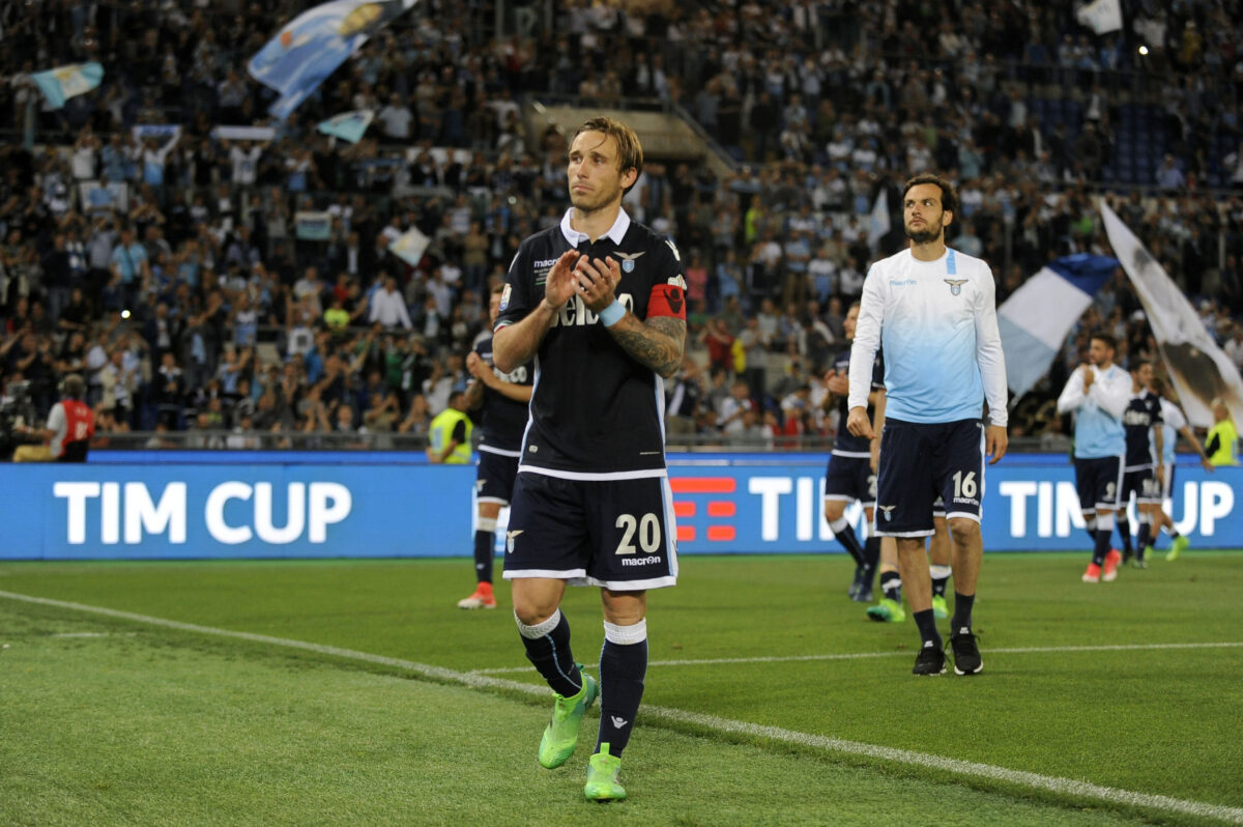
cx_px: 622
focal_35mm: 80
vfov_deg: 17.0
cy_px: 414
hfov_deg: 25.4
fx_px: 2760
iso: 2000
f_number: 2.8
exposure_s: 1/1000
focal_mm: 80
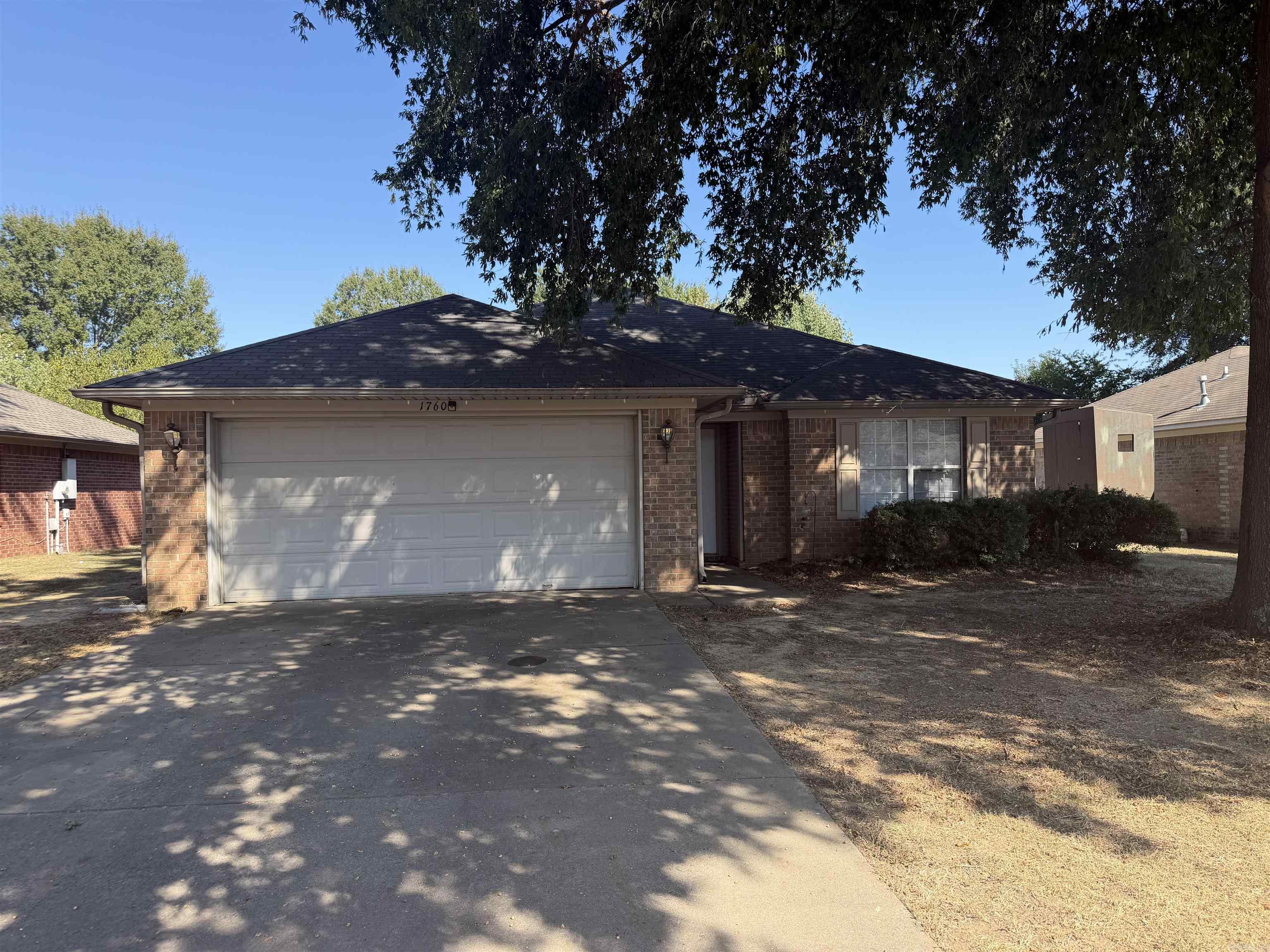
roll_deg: +1.1
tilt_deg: +0.3
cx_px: 635
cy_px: 476
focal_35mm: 24
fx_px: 881
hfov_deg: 71.6
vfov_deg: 56.8
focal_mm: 6.76
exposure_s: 1/1618
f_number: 1.78
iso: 80
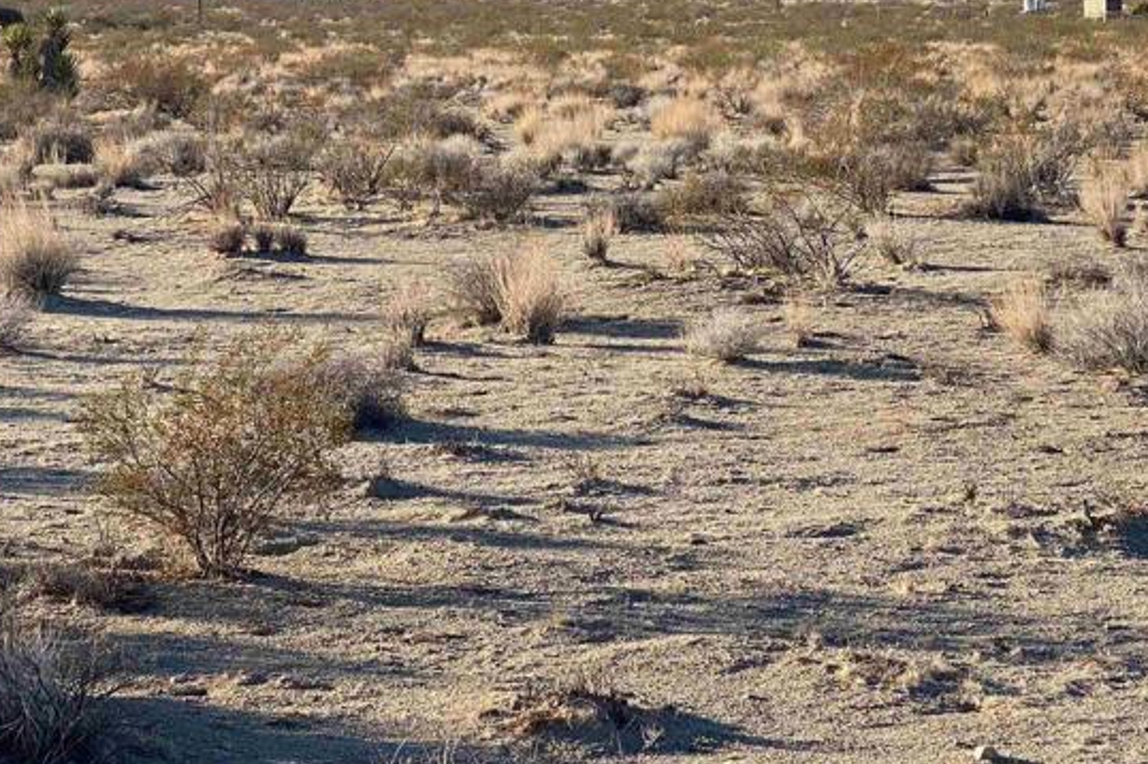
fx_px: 3282
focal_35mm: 103
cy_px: 224
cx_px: 514
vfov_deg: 13.2
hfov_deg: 19.8
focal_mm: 6
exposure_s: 1/1089
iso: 20
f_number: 2
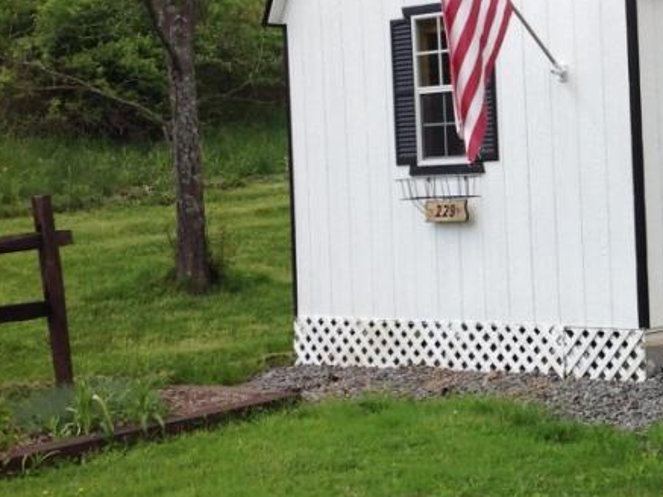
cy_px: 195
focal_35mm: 82
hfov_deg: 22.6
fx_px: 1571
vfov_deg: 18.0
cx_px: 709
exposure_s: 1/1314
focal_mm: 4.28
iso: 50
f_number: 2.4
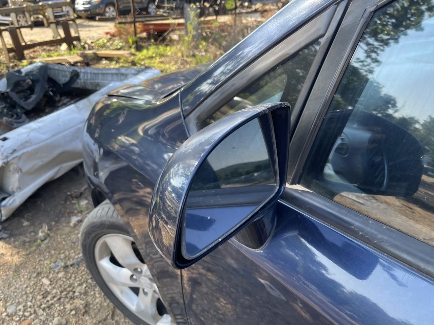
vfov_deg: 54.9
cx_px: 217
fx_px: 313
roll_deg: +0.0
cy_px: 162
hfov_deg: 69.4
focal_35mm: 25
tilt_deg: -29.0
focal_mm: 5.1
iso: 32
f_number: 1.6
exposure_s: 1/225
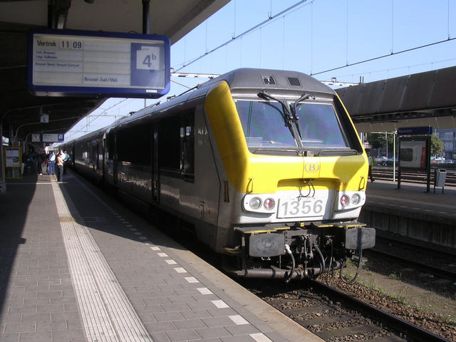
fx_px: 501
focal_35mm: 38
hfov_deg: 49.0
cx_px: 228
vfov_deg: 37.7
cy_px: 171
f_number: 5.6
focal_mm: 5.8
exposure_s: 1/173
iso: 100
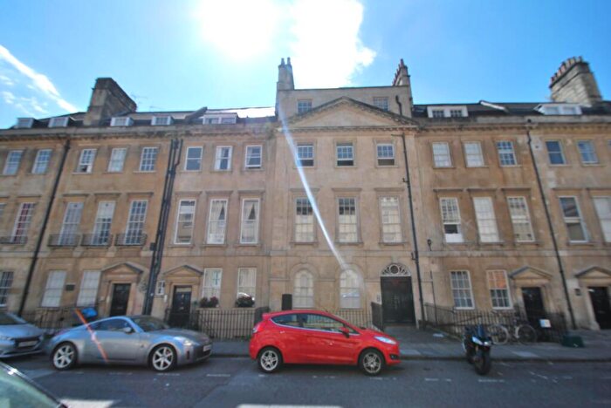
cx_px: 306
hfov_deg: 100.3
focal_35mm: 15
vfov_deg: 77.4
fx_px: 255
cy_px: 204
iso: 100
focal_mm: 10
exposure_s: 1/250
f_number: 8
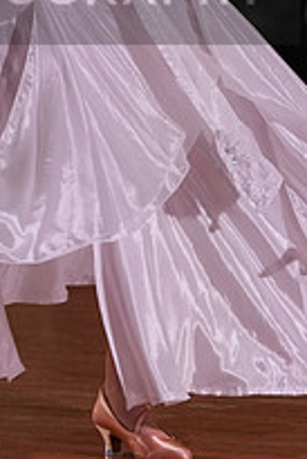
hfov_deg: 3.8
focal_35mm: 359
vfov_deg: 5.7
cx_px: -8
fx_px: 4584
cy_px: -29
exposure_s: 1/500
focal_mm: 127
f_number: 4
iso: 1000
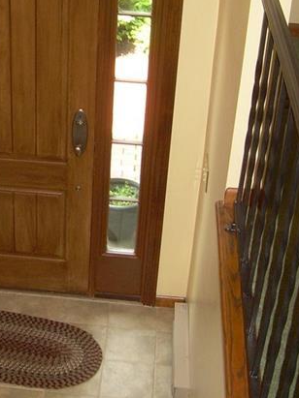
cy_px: 199
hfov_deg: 20.5
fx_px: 818
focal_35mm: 71
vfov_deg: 27.4
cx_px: 63
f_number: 2.8
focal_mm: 6.3
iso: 168
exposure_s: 1/60
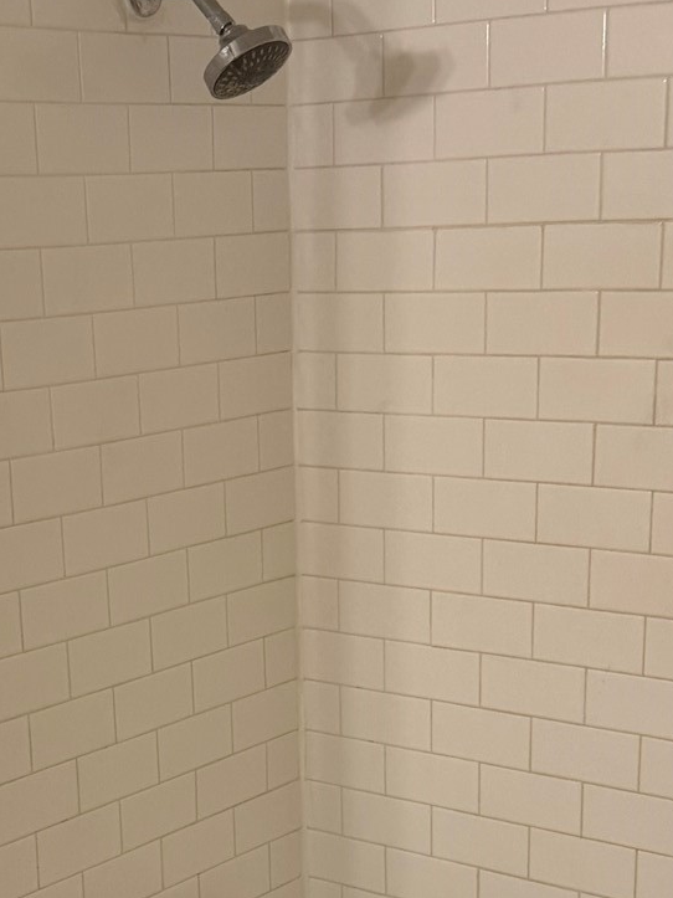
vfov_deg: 27.8
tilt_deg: -17.8
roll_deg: +3.3
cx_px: 215
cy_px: 761
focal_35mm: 68
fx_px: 1763
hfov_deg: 21.5
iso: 200
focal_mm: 6.76
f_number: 1.78
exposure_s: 1/101
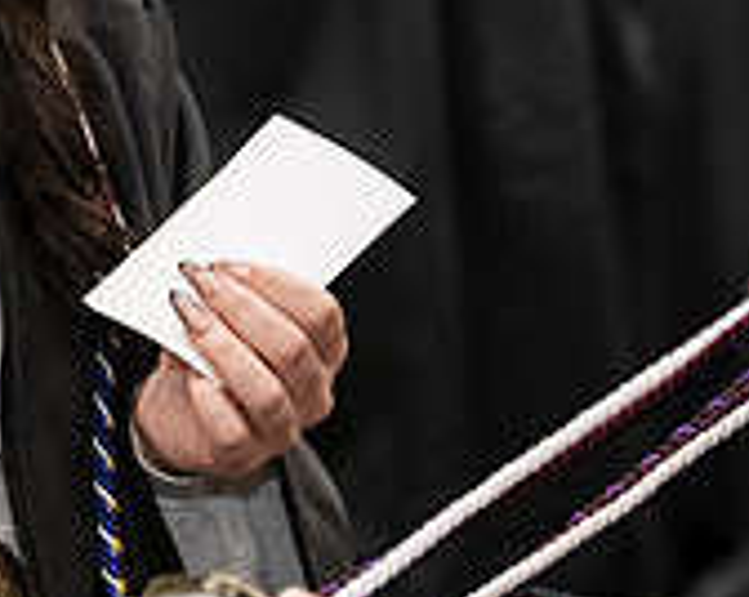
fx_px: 6620
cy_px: -221
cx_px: -98
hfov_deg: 6.4
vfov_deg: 5.1
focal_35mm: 299
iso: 2500
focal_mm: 92
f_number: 3.2
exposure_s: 1/160
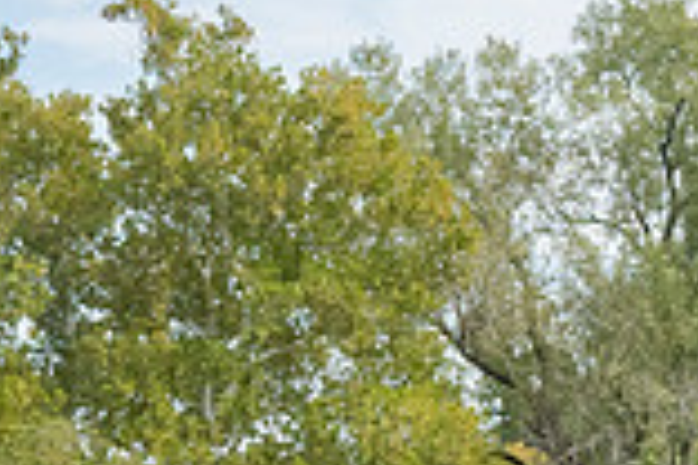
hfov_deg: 14.7
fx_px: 2617
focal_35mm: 135
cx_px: 835
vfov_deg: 10.0
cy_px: 554
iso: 640
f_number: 14
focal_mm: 24
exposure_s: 1/320
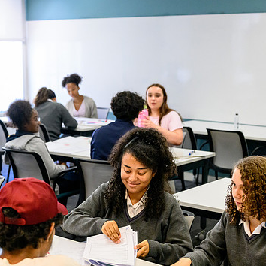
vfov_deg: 24.7
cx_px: 129
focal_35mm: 70
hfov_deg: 24.7
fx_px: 609
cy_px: 140
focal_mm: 50
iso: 8000
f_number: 4
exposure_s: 1/640
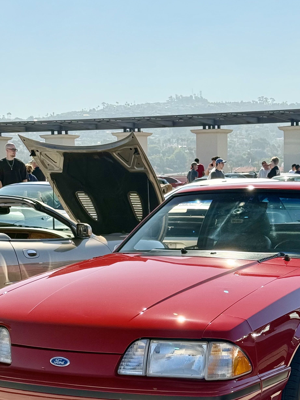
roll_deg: +0.2
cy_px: 292
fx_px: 913
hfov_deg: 18.6
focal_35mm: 79
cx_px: 207
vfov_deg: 24.5
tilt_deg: -7.9
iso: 80
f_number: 1.78
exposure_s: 1/1377
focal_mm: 6.76
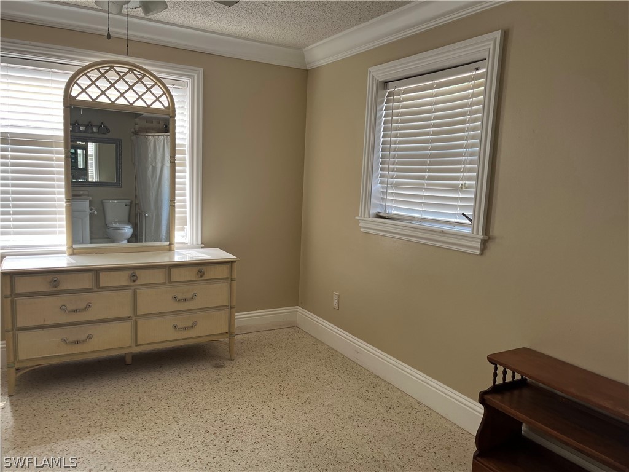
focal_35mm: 26
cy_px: 236
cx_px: 314
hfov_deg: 67.3
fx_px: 472
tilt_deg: -7.3
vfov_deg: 53.1
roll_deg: -2.8
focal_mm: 5.1
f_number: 1.6
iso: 80
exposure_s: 1/122
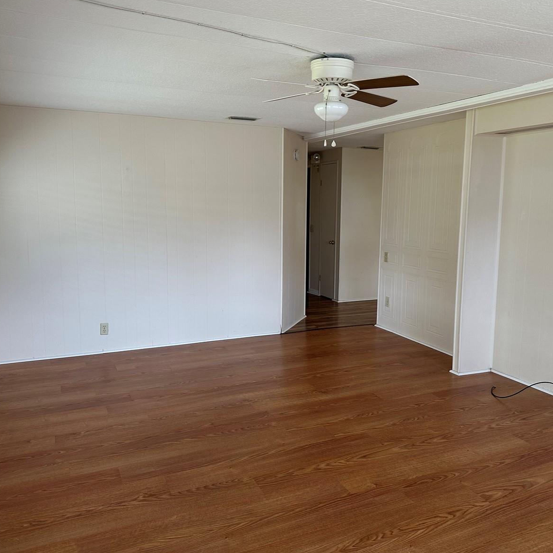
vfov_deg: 55.6
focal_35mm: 29
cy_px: 270
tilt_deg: -7.5
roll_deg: -0.8
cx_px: 296
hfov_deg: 55.6
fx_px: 524
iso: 125
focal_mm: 6.86
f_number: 1.78
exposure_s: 1/120
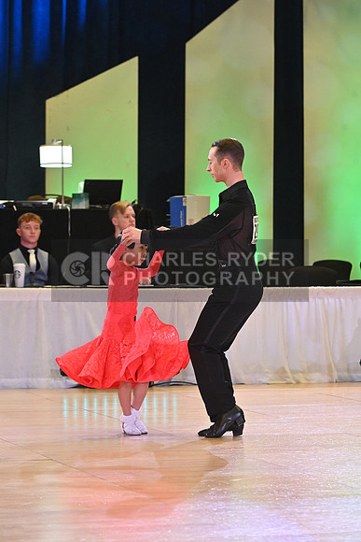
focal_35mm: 145
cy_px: 271
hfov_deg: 9.5
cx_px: 180
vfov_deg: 14.2
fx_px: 2180
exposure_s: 1/400
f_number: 6.3
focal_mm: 145
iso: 4000
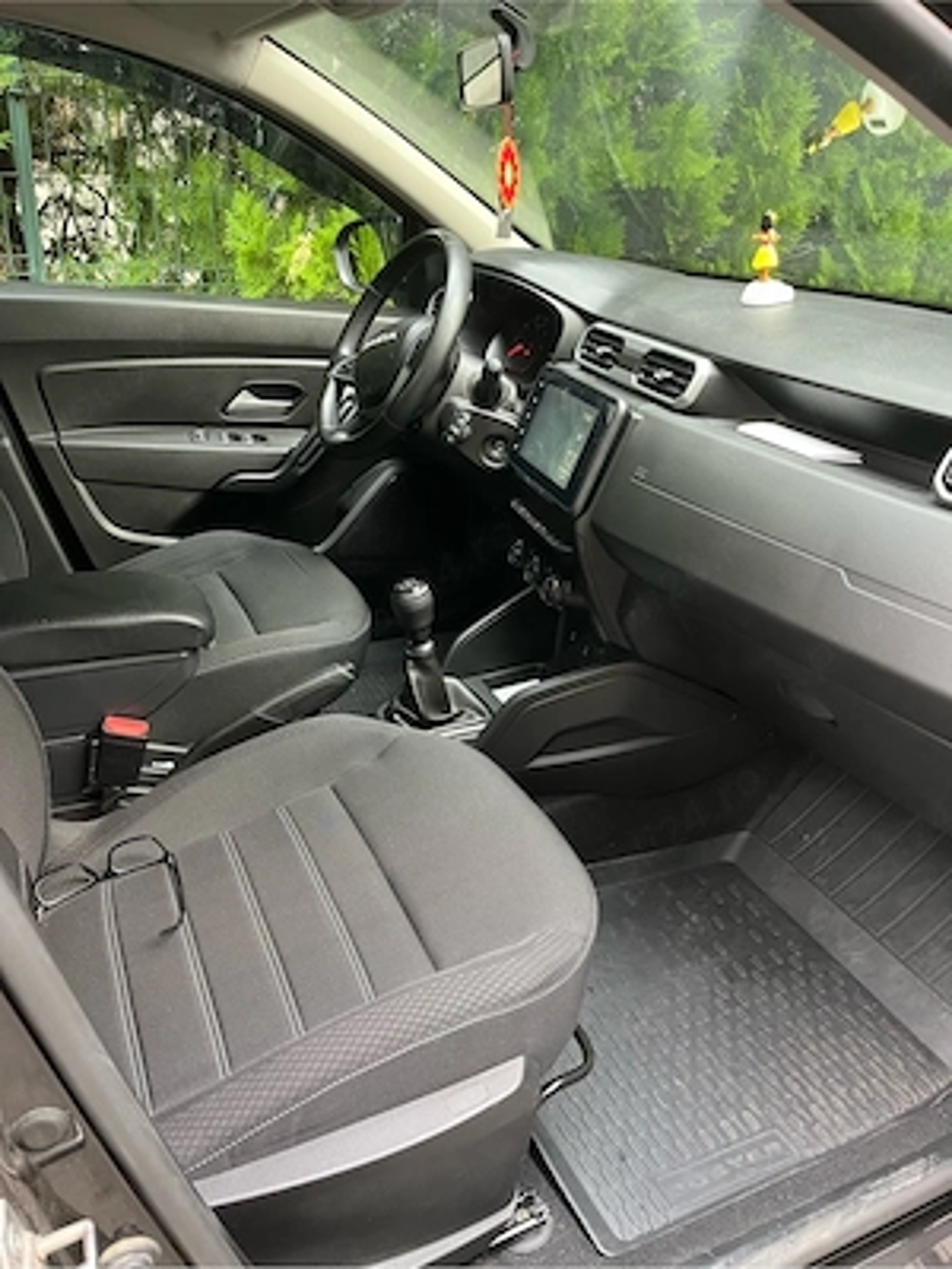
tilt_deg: -22.2
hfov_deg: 53.1
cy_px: 634
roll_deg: -0.9
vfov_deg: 67.3
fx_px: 953
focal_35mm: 26
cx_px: 476
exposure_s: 1/60
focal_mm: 5.1
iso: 320
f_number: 1.6
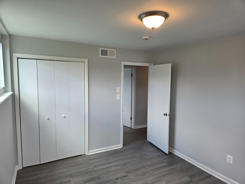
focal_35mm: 23
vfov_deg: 58.9
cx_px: 122
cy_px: 92
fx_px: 163
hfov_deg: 73.9
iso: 50
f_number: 1.8
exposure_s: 1/120
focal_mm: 5.4
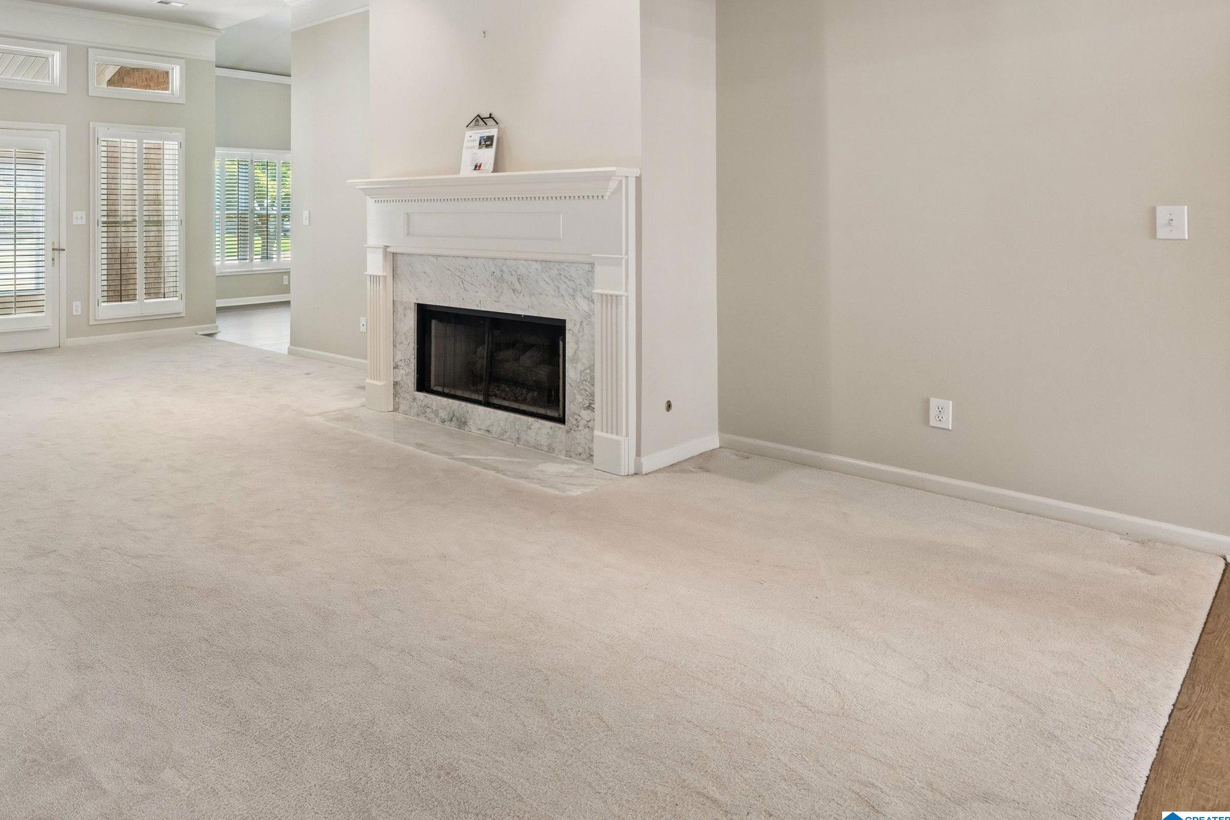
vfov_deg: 51.3
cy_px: 224
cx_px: 312
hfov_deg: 69.1
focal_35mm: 24
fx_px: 820
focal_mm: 16
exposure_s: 1/3.33
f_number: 13
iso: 400
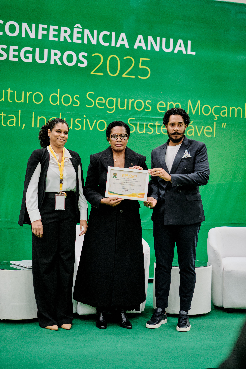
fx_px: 512
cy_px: 184
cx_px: 123
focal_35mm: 50
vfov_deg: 39.6
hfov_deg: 27.0
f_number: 1.4
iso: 1600
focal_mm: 33
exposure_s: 1/100
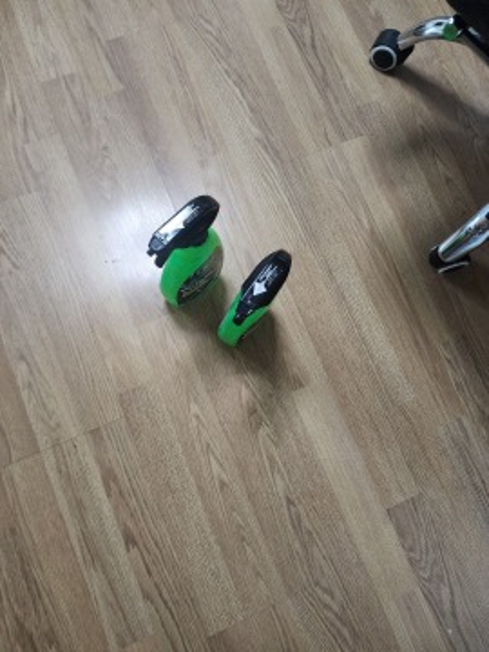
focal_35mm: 23
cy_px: 326
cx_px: 244
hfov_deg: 58.9
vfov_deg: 73.9
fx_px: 433
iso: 800
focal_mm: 6.4
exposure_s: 1/120
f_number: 1.8
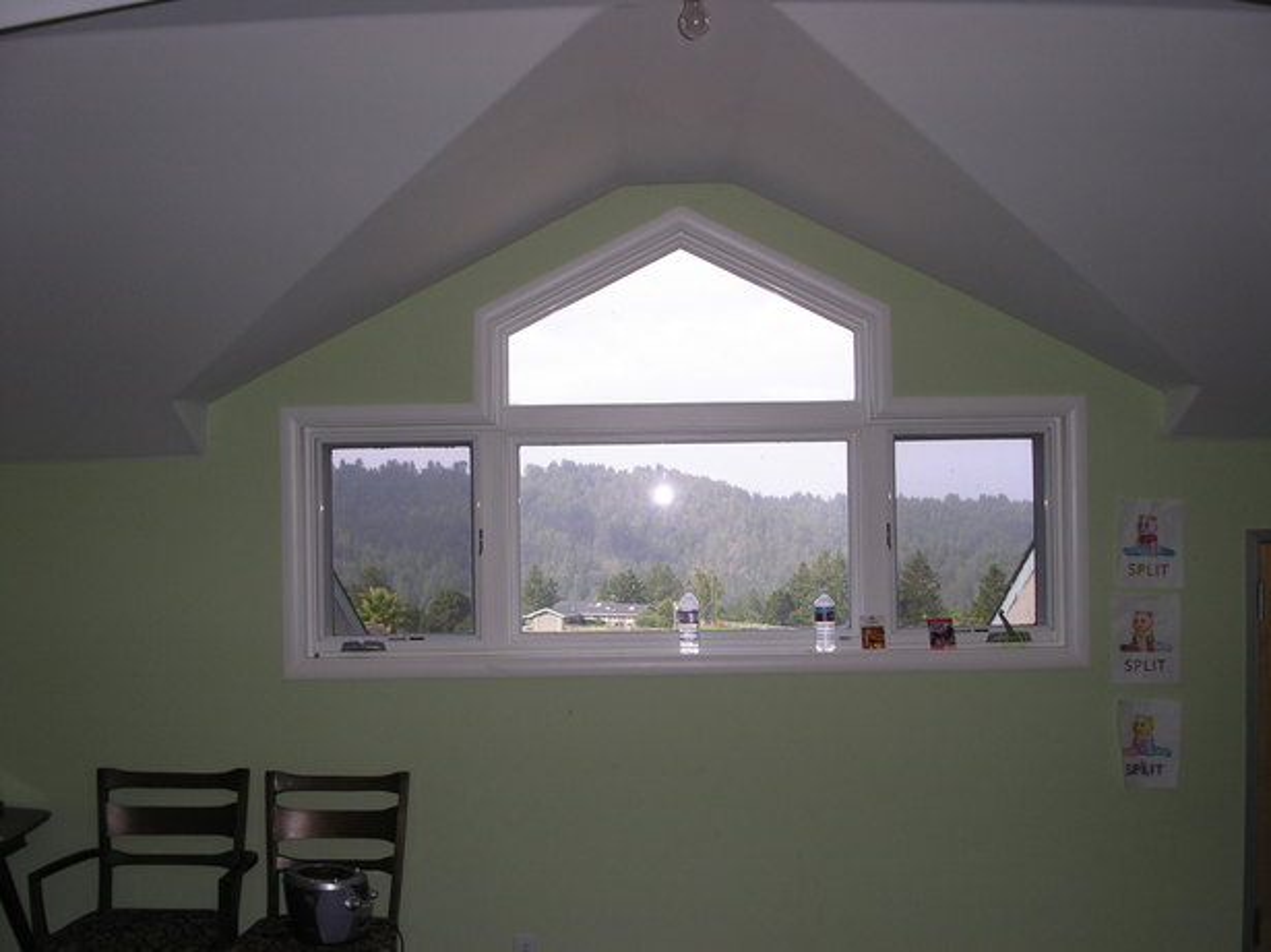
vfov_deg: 37.7
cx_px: 636
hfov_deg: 49.0
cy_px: 476
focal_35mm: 38
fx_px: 1395
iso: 100
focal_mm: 7.8
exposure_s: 1/750
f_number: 2.8
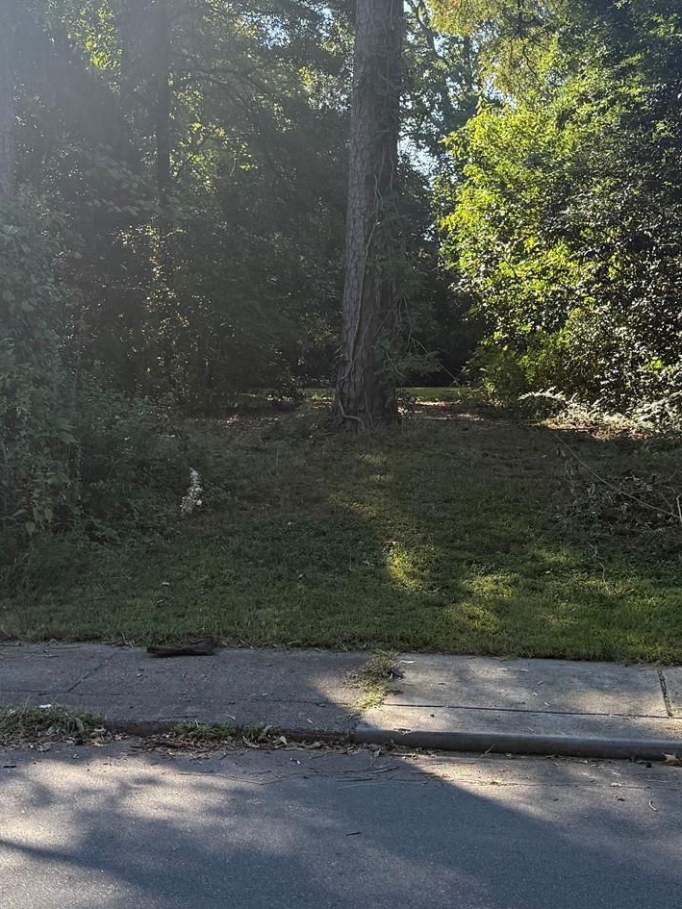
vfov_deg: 35.9
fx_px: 1366
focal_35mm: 52
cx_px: 328
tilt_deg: +6.9
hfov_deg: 28.0
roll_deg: -0.3
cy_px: 213
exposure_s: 1/1618
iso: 100
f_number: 1.78
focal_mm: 6.76
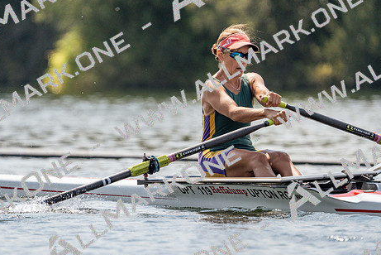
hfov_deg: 3.2
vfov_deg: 2.2
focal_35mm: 636
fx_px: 6735
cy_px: 143
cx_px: 217
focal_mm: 506
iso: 250
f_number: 6.3
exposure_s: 1/1600
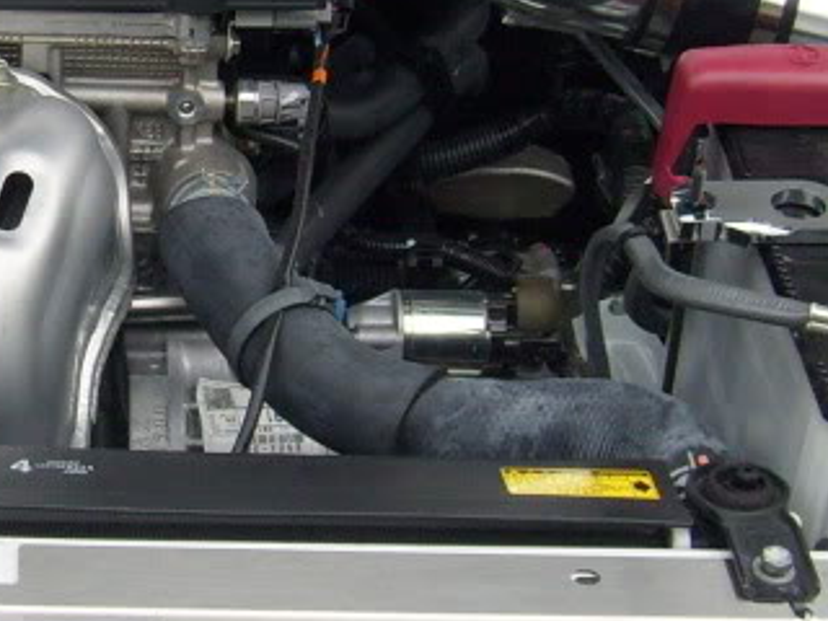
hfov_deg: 17.3
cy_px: 135
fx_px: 2679
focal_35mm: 112
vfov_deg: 13.2
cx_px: 44
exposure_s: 1/90
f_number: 7.1
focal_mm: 5.8
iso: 80
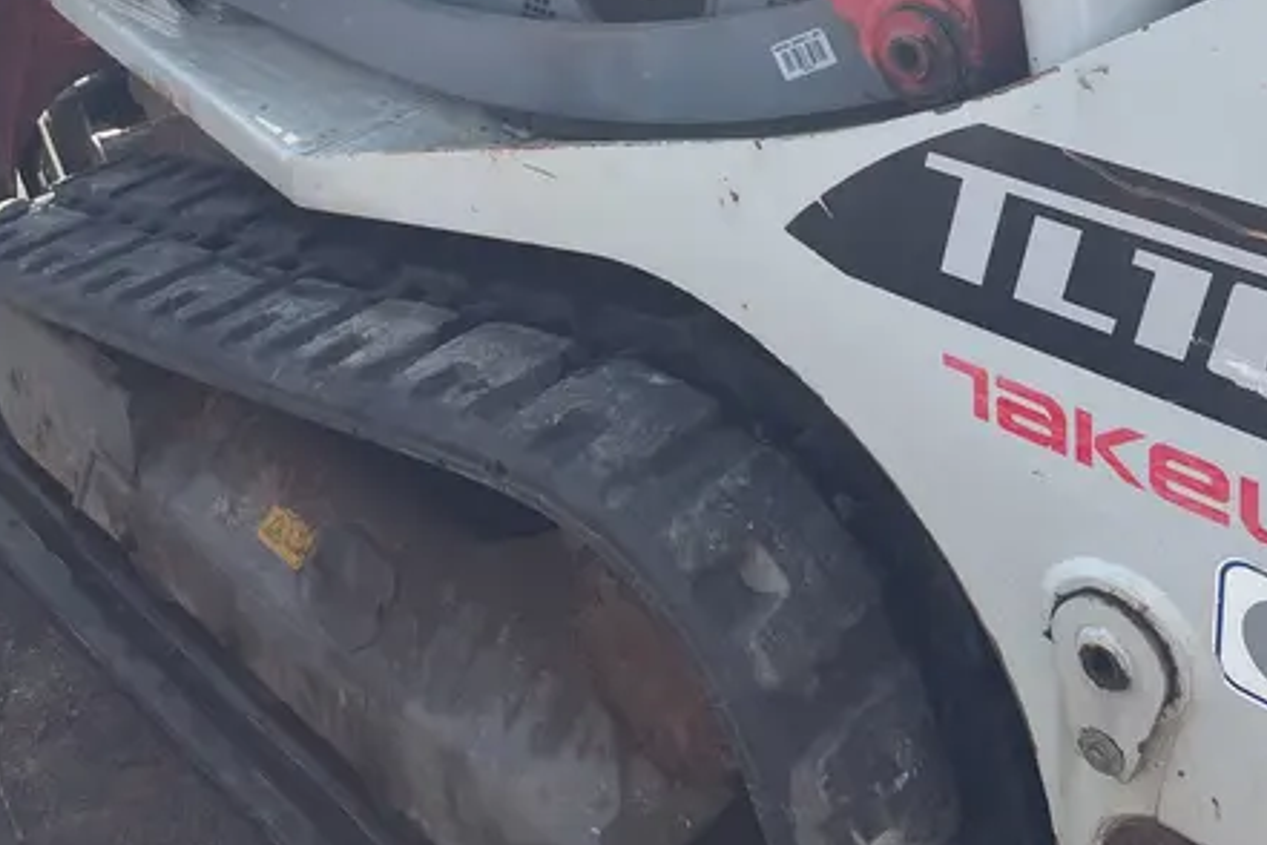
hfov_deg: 43.4
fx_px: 1584
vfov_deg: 26.3
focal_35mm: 45
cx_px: 497
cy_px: -188
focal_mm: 4.2
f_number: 1.6
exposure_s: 1/2304
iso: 50
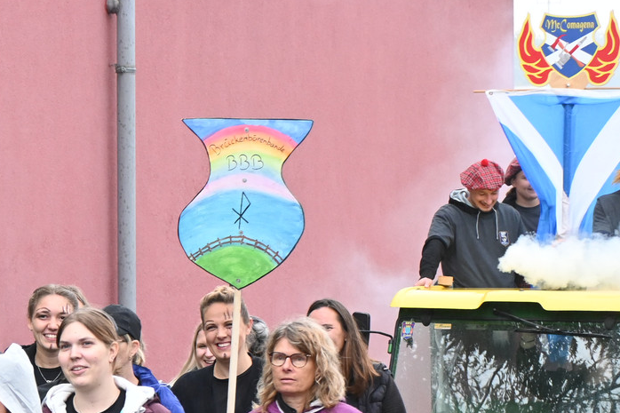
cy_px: 535
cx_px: -163
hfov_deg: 6.8
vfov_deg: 4.5
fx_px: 5189
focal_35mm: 301
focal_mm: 73
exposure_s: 1/125
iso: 1000
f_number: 4.8
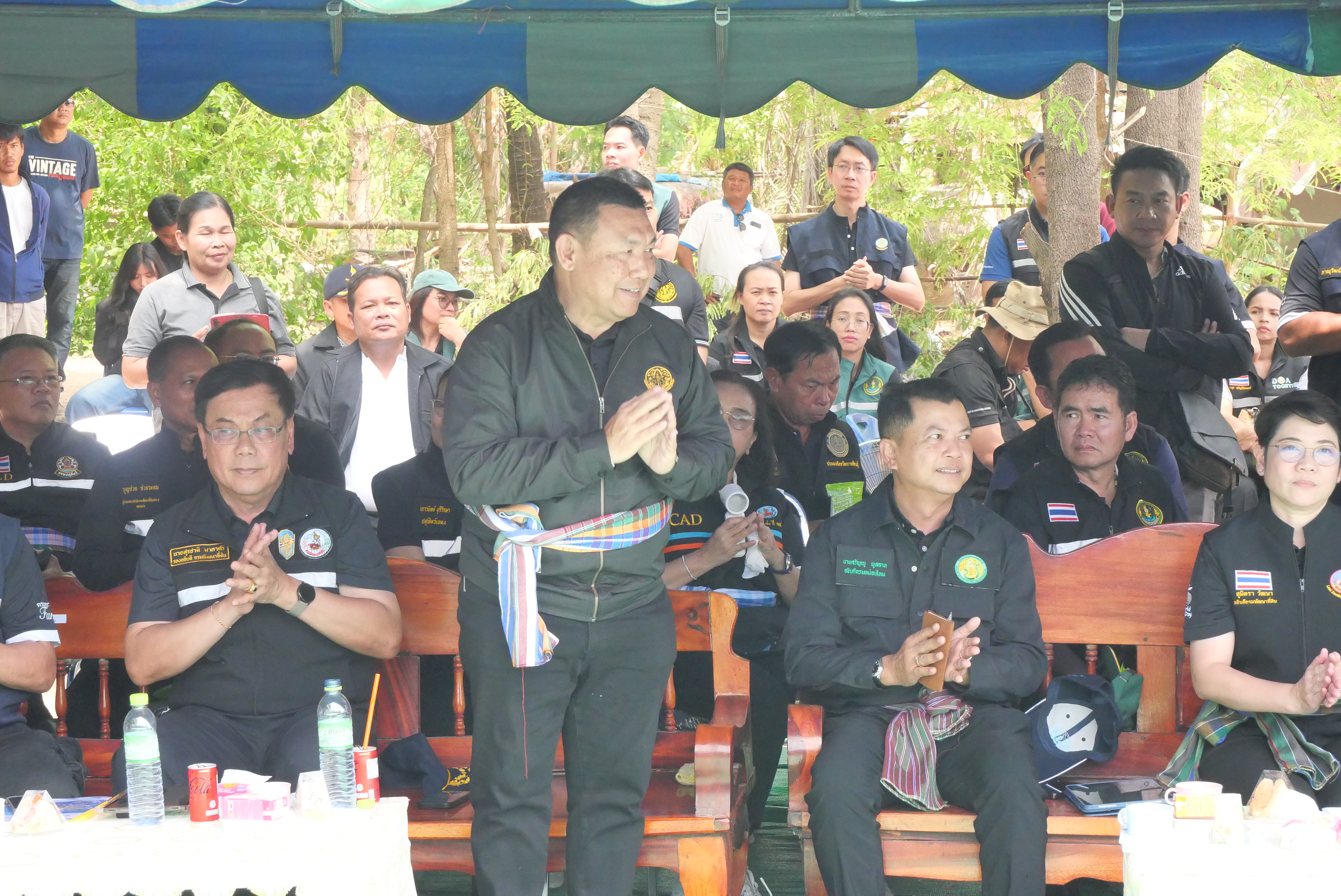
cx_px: 670
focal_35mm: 91
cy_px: 448
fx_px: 3392
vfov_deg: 15.0
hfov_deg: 22.4
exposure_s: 1/320
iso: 3200
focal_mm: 44
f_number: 8
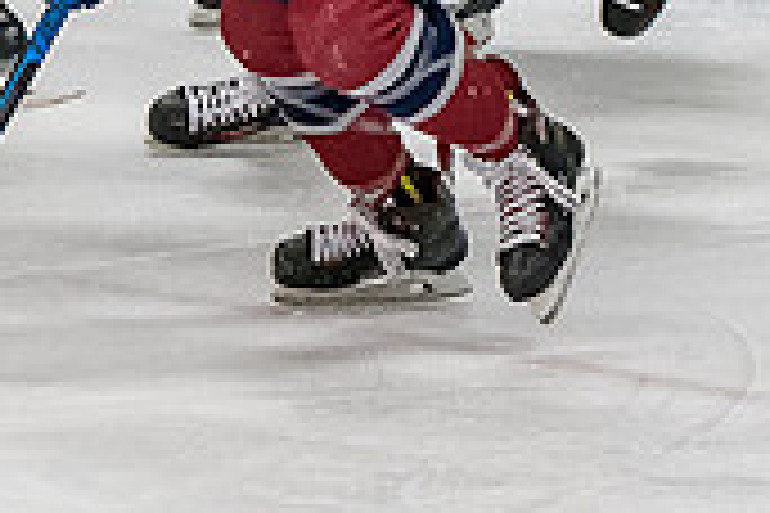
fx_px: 15933
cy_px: -300
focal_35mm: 745
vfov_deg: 1.8
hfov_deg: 2.8
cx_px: -139
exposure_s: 1/800
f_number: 4
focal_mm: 116
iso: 4000
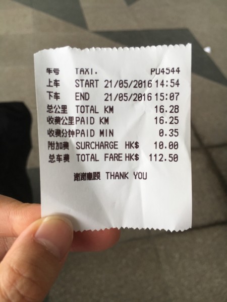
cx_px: 114
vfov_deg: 61.7
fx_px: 254
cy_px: 151
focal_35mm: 29
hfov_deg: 48.2
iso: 25
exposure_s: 1/218
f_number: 2.2
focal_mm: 4.15
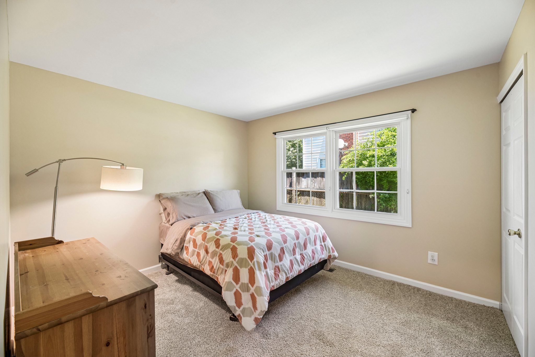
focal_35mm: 14
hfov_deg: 104.3
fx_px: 208
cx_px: 268
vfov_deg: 81.2
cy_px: 178
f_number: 8
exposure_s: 1/15
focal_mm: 14
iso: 400
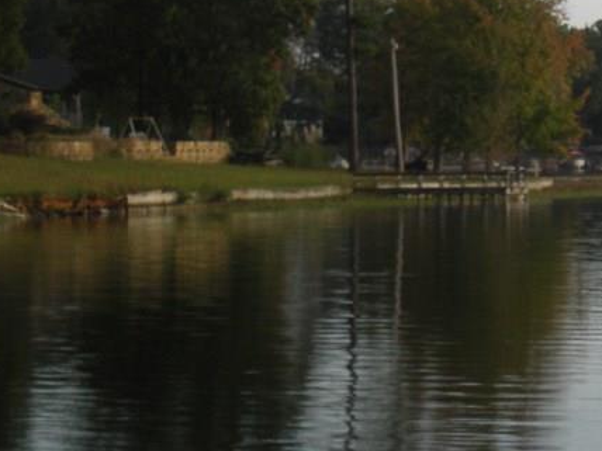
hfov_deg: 11.0
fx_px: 3078
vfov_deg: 8.4
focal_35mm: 177
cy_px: 93
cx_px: 702
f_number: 6.5
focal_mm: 12.3
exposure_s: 1/299
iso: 89
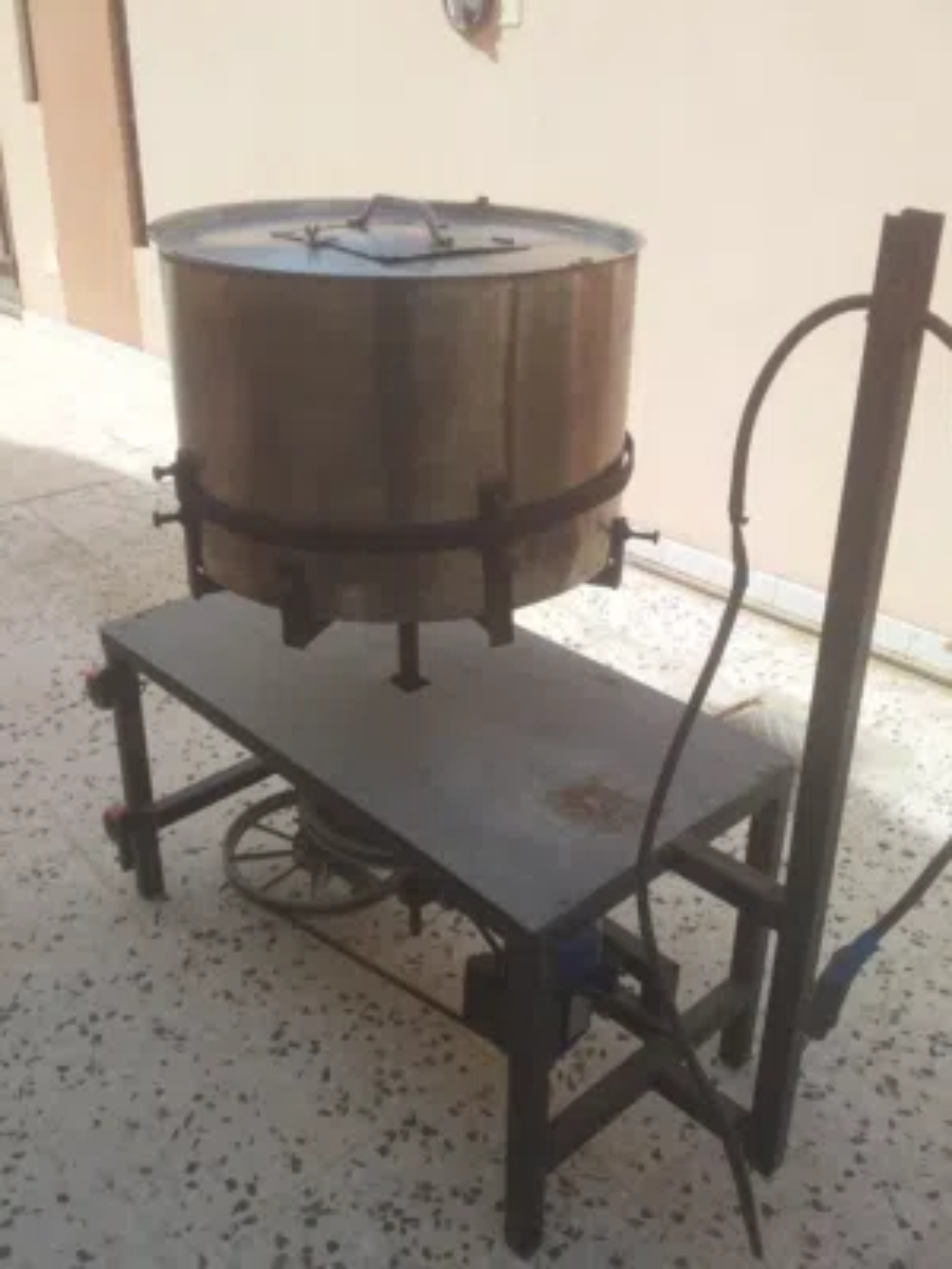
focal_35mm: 31
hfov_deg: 45.4
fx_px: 1137
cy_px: 634
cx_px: 476
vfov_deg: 58.4
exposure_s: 1/1115
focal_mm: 3.3
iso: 40
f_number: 2.2
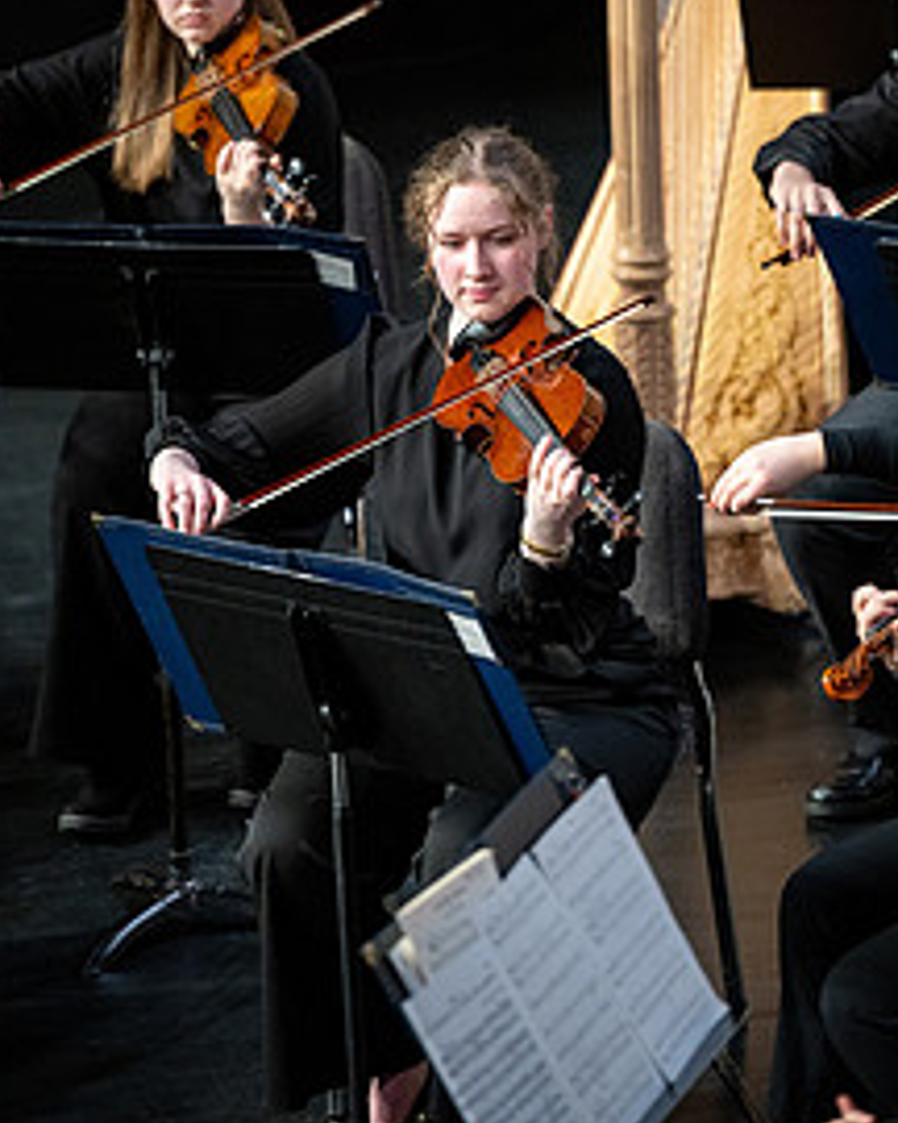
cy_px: 312
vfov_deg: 6.7
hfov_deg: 5.4
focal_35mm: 289
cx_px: 470
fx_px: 9601
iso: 1250
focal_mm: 185
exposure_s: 1/400
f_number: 2.8
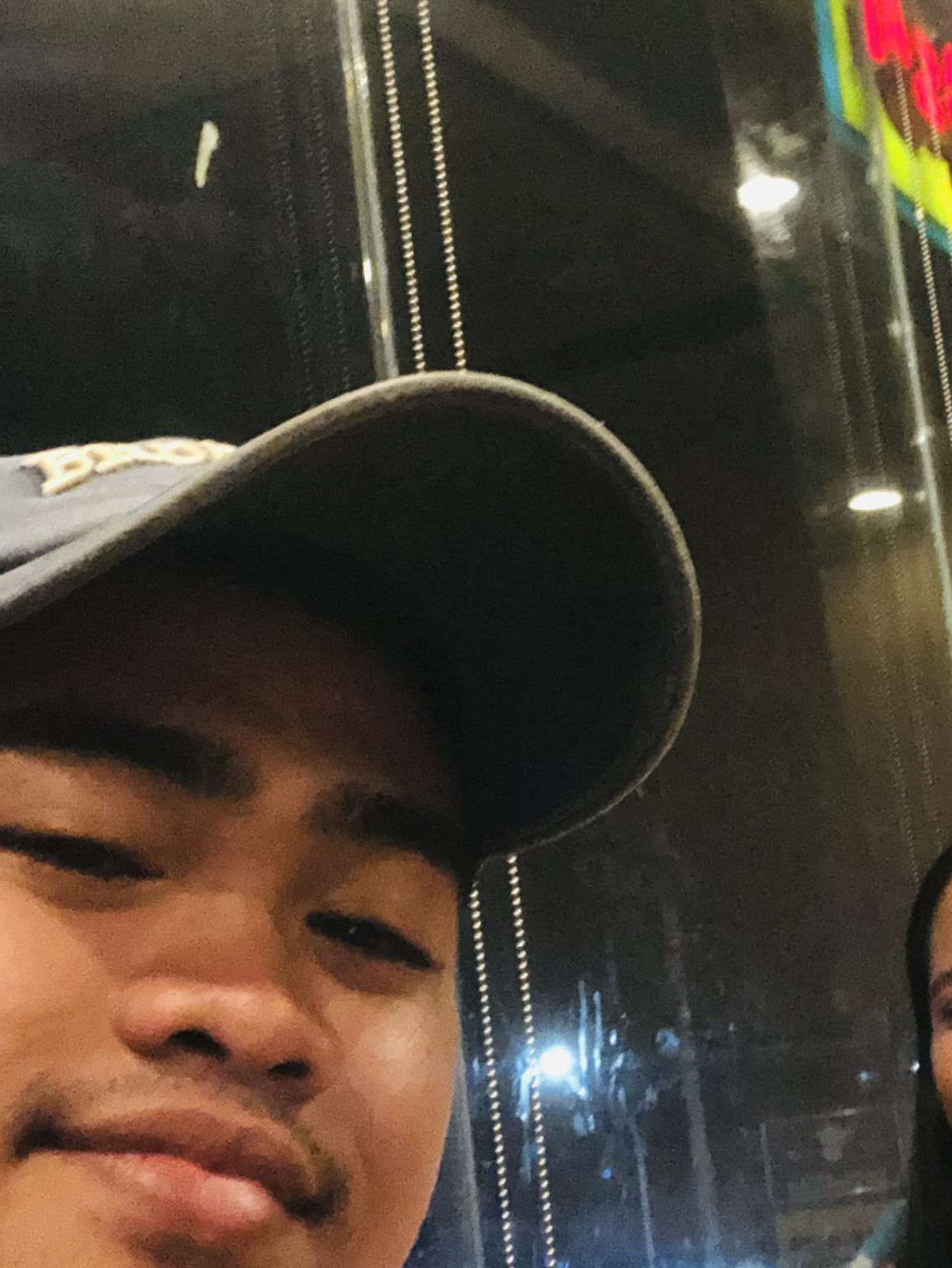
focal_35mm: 65
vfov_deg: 29.8
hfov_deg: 22.3
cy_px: 621
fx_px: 2381
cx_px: 789
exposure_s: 1/30
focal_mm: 2.87
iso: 400
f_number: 2.2
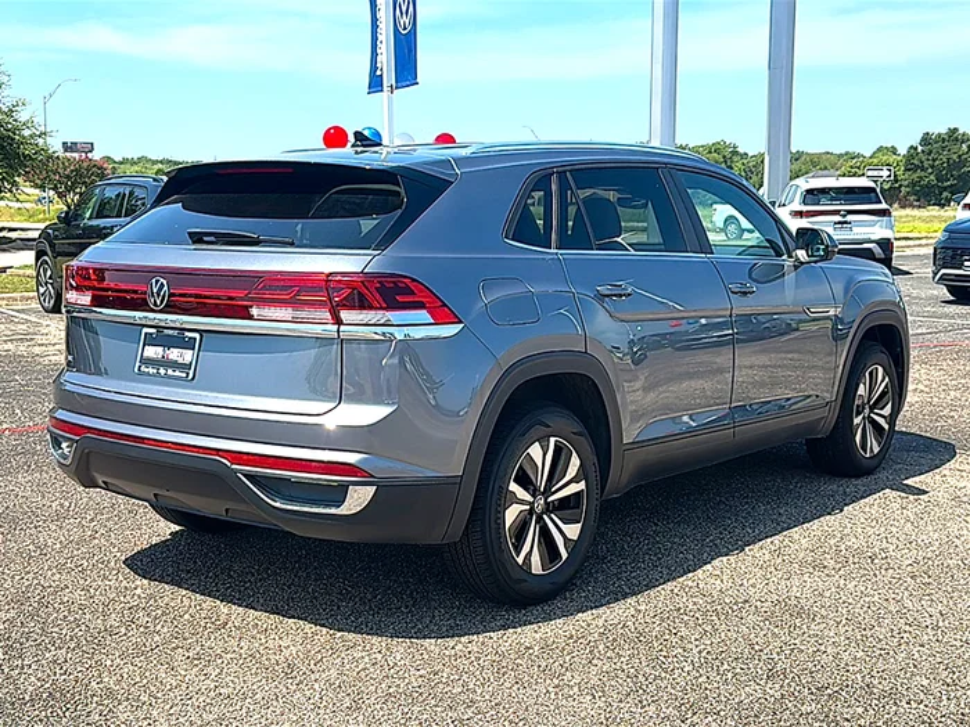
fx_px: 1037
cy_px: 364
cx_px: 485
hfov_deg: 50.1
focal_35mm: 37
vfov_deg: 38.7
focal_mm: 6.86
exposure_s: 1/2899
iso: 80
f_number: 1.78
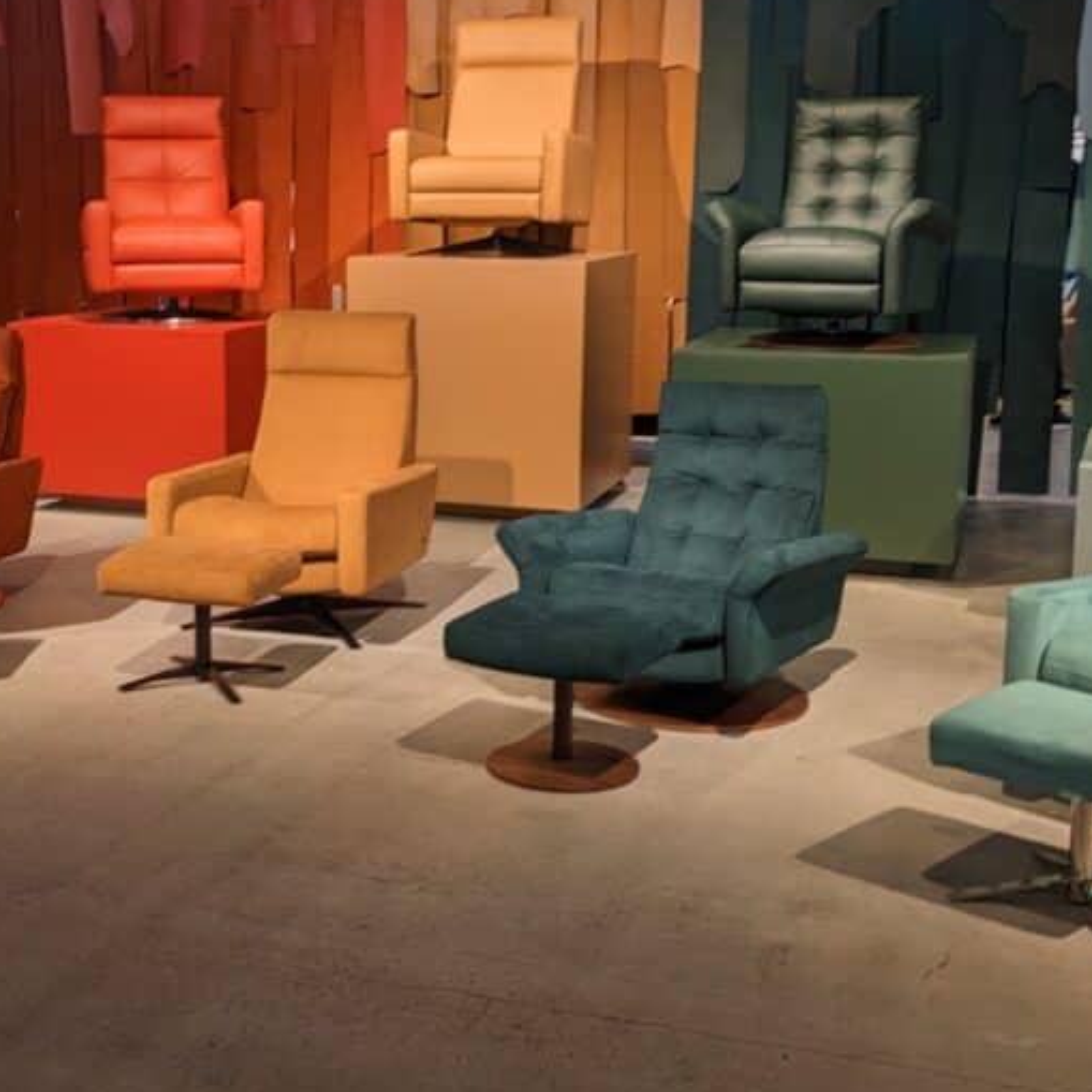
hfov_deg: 35.1
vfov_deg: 35.3
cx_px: 401
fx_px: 1713
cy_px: 451
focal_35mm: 48
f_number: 1.73
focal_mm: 4.38
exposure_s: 1/30
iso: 59
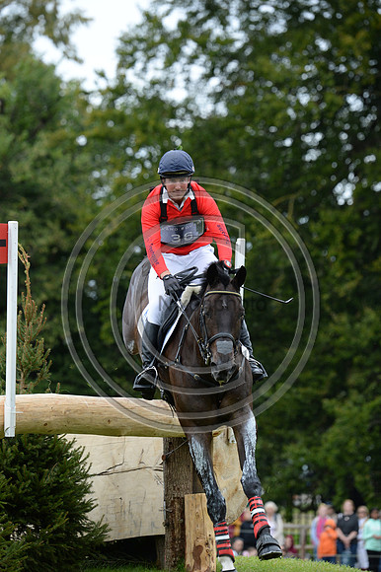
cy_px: 286
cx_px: 190
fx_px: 4768
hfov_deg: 4.6
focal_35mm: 300
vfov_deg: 6.9
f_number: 6.3
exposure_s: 1/1000
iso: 1000
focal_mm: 300
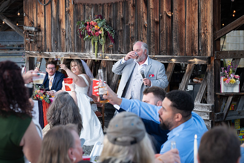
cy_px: 82
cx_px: 122
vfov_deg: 13.8
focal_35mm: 99
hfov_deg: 20.6
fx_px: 671
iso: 320
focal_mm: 99
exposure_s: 1/125
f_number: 5.6
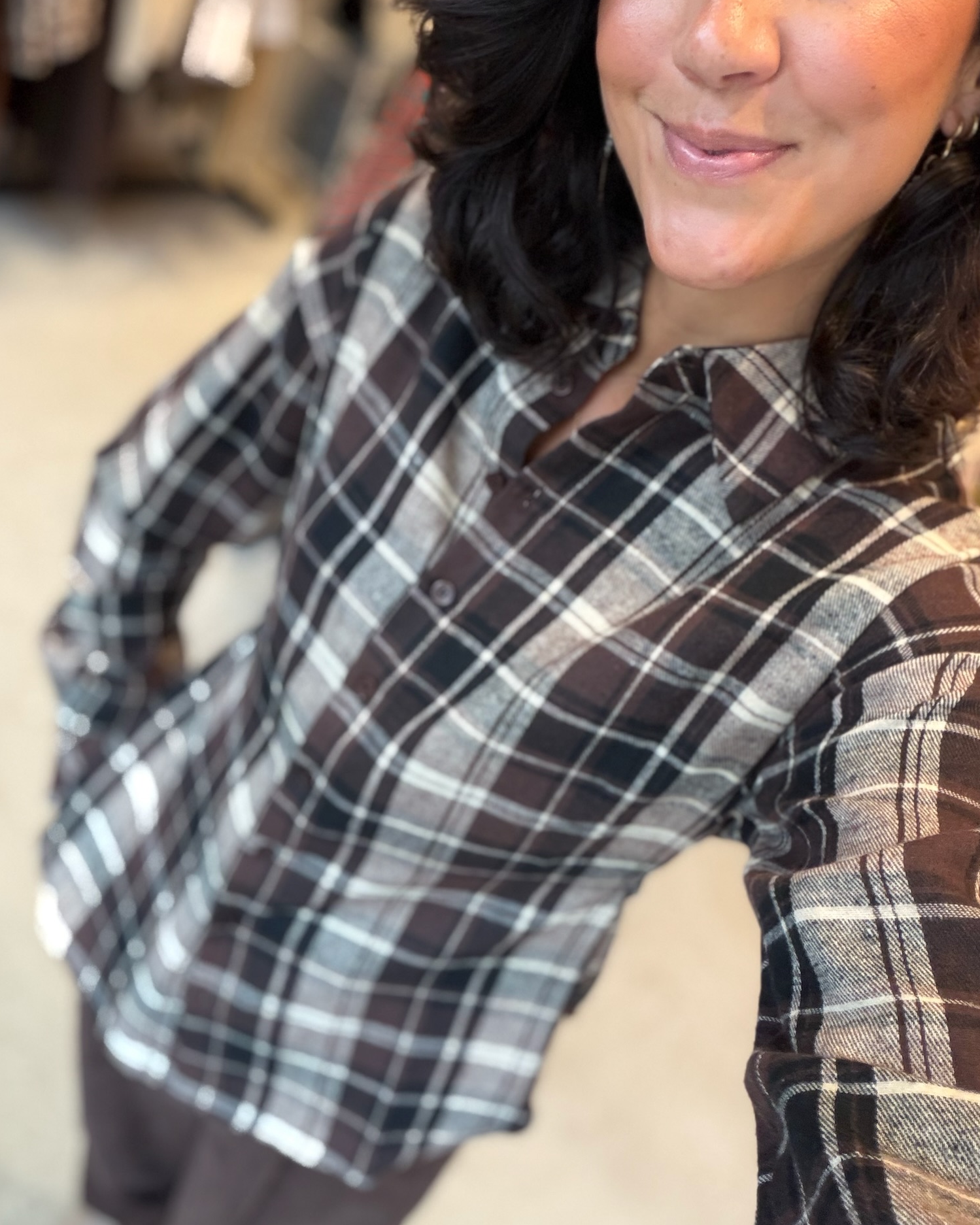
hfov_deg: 45.8
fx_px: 1160
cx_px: 488
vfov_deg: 55.6
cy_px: 568
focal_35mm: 32
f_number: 1.9
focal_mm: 2.71
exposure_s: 1/50
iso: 160
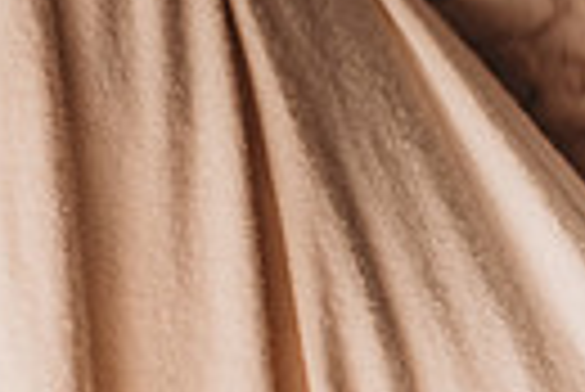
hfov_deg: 6.7
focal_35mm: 295
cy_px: -101
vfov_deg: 4.7
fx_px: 4799
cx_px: -666
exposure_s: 1/160
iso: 100
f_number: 4
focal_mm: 66
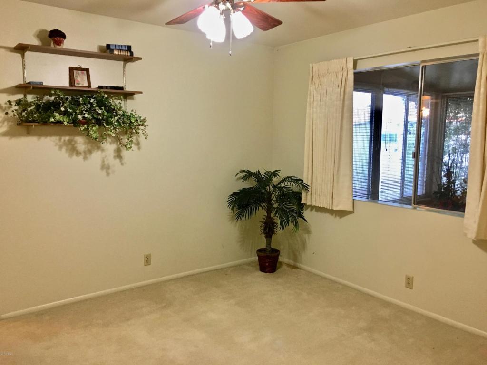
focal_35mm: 29
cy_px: 182
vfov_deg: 48.2
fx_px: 408
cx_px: 244
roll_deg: -1.9
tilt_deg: -7.6
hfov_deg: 61.7
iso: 160
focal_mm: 4.15
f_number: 2.2
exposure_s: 1/30
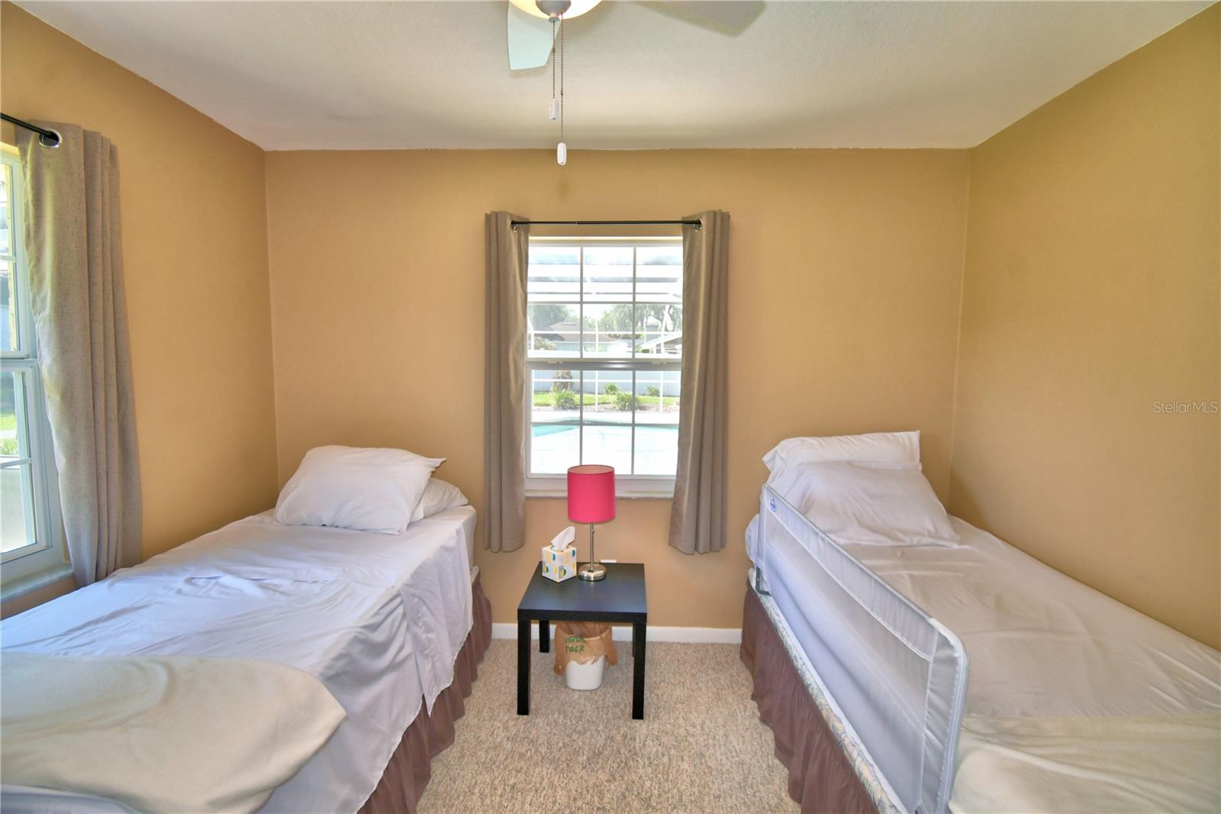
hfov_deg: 100.4
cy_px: 407
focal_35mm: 15
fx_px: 509
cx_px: 610
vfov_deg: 77.3
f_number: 4.5
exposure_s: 1/60
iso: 125
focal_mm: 10
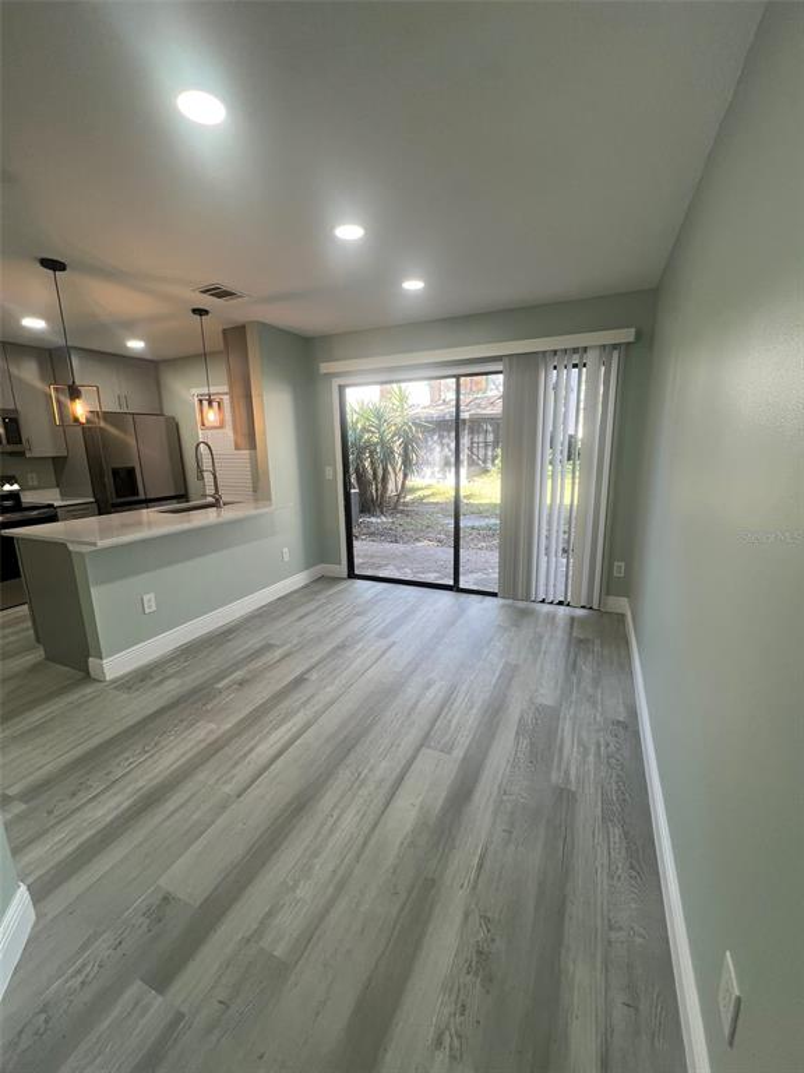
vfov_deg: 106.2
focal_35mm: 13
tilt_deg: -12.7
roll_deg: +1.4
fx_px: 403
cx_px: 402
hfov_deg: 89.9
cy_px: 536
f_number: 1.8
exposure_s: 1/120
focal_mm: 1.57
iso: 64
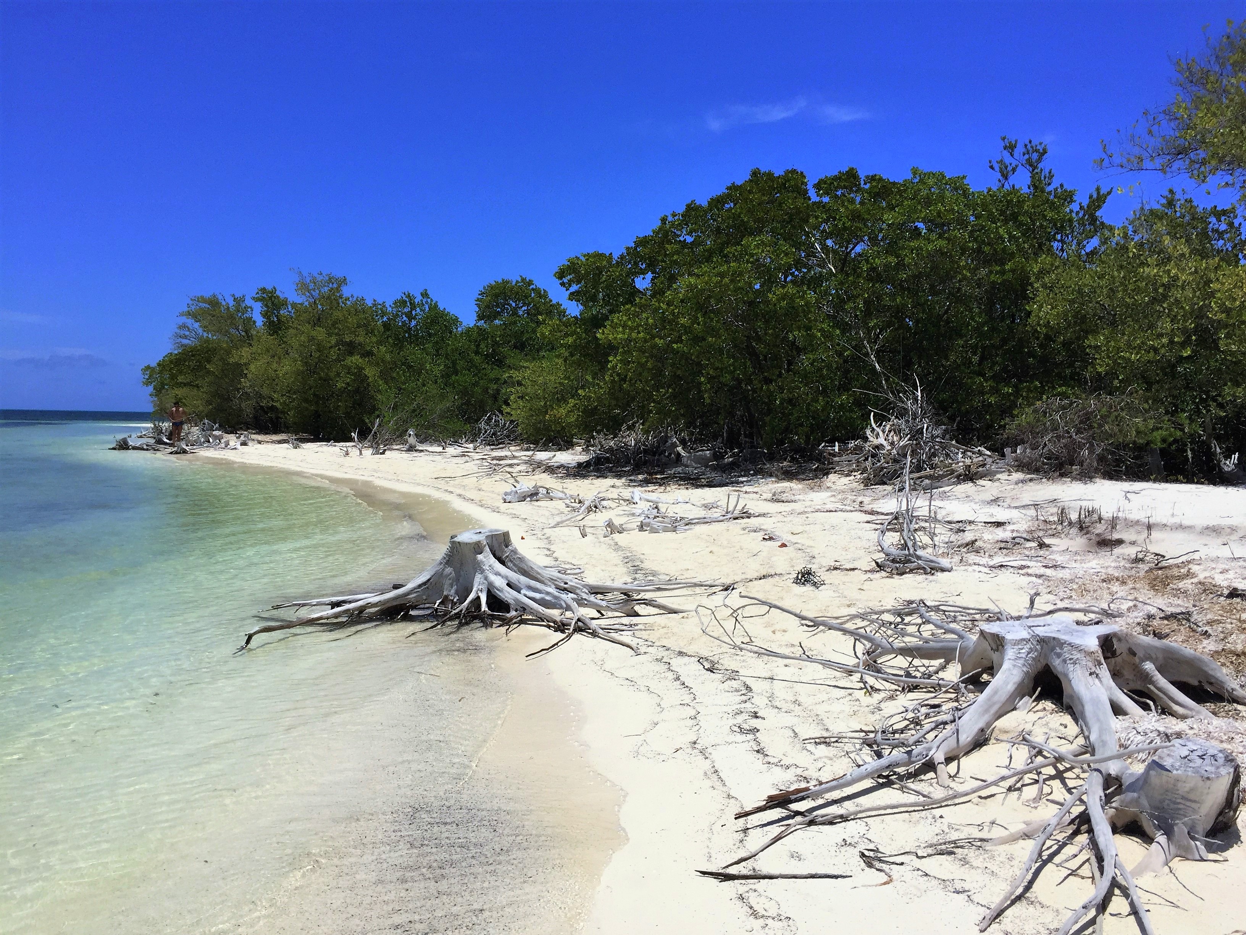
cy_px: 468
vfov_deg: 48.2
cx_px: 623
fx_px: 1044
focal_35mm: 29
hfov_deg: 61.7
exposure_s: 1/6623
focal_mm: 4.15
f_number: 2.2
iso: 32
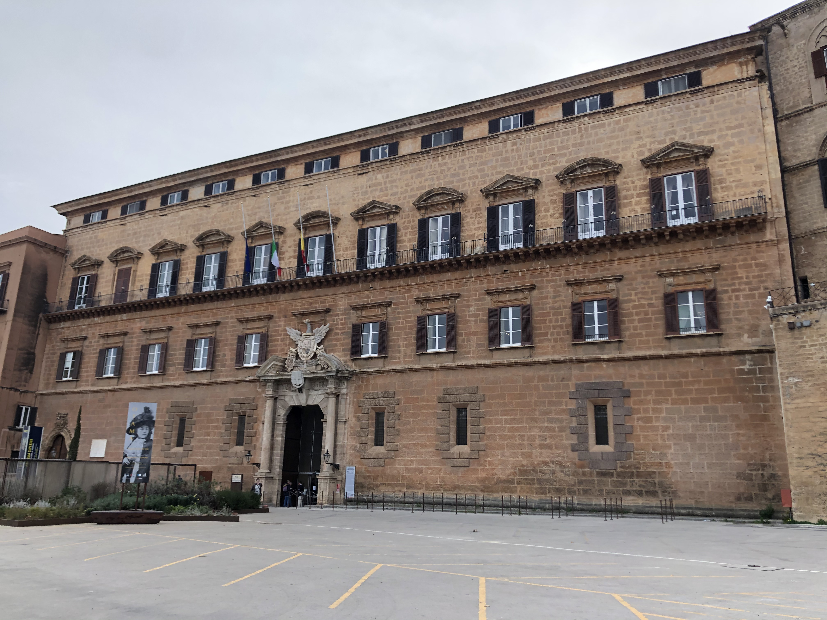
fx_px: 669
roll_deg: -1.2
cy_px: 310
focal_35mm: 28
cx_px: 414
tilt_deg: +16.1
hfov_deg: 63.4
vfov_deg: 49.7
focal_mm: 4
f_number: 1.8
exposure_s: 1/1143
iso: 20
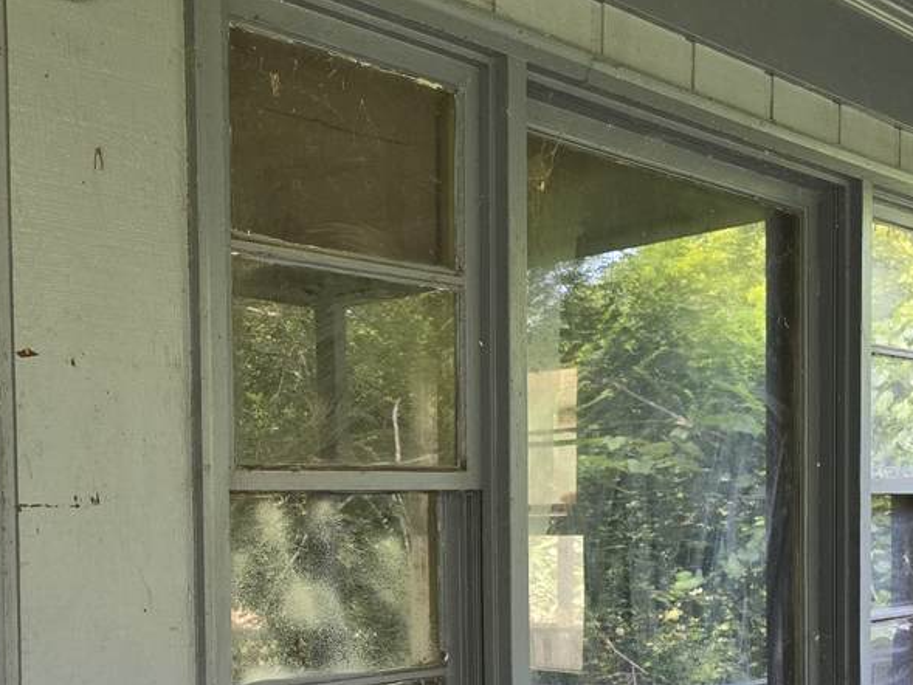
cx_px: 206
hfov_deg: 37.1
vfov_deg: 28.2
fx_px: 1319
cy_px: 590
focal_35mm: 50
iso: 200
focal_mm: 6.3
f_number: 1.7
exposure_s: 1/180
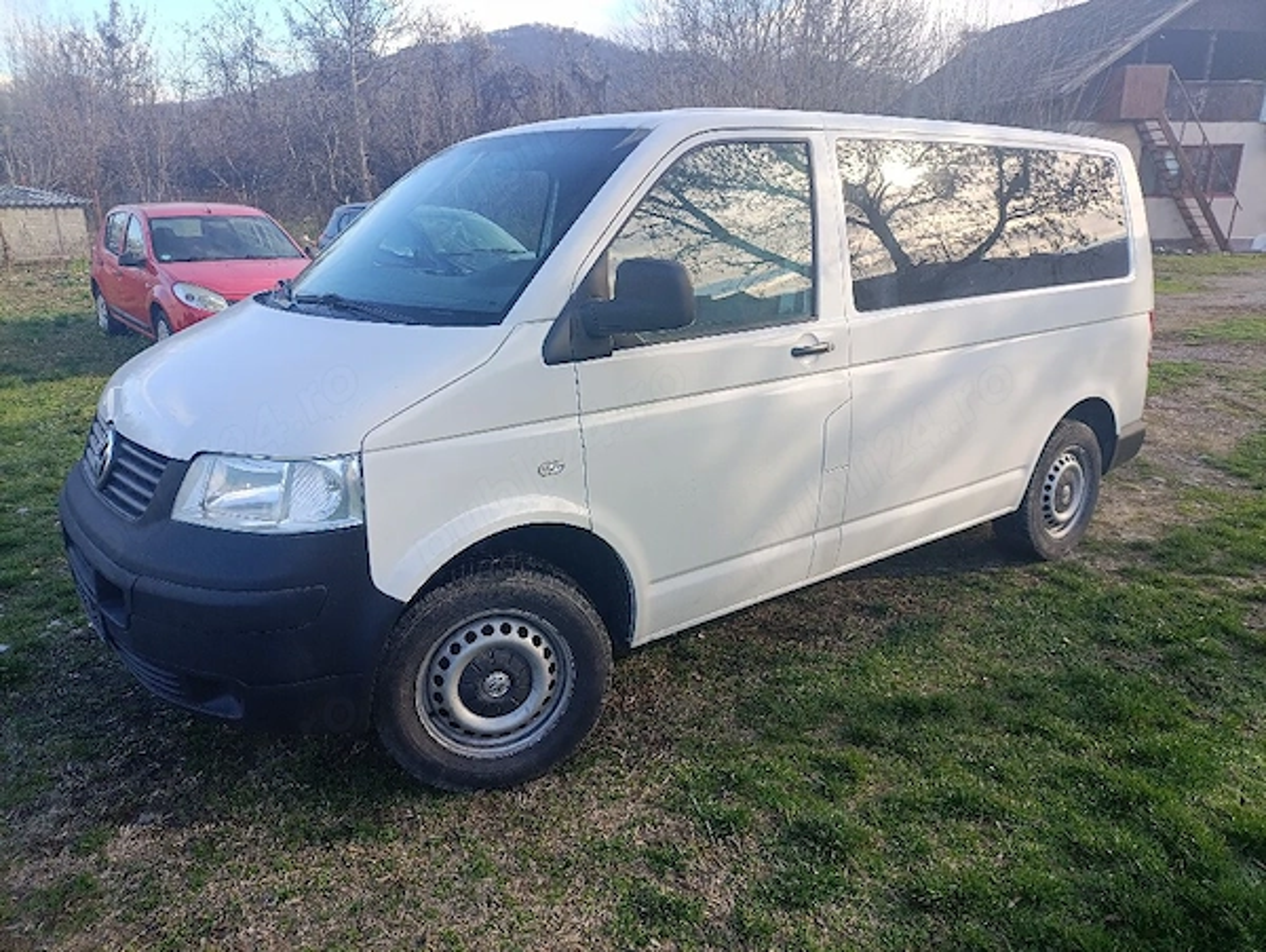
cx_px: 633
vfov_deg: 54.9
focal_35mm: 25
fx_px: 915
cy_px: 476
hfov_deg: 69.3
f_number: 1.7
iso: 50
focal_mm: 4.71
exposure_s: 1/101
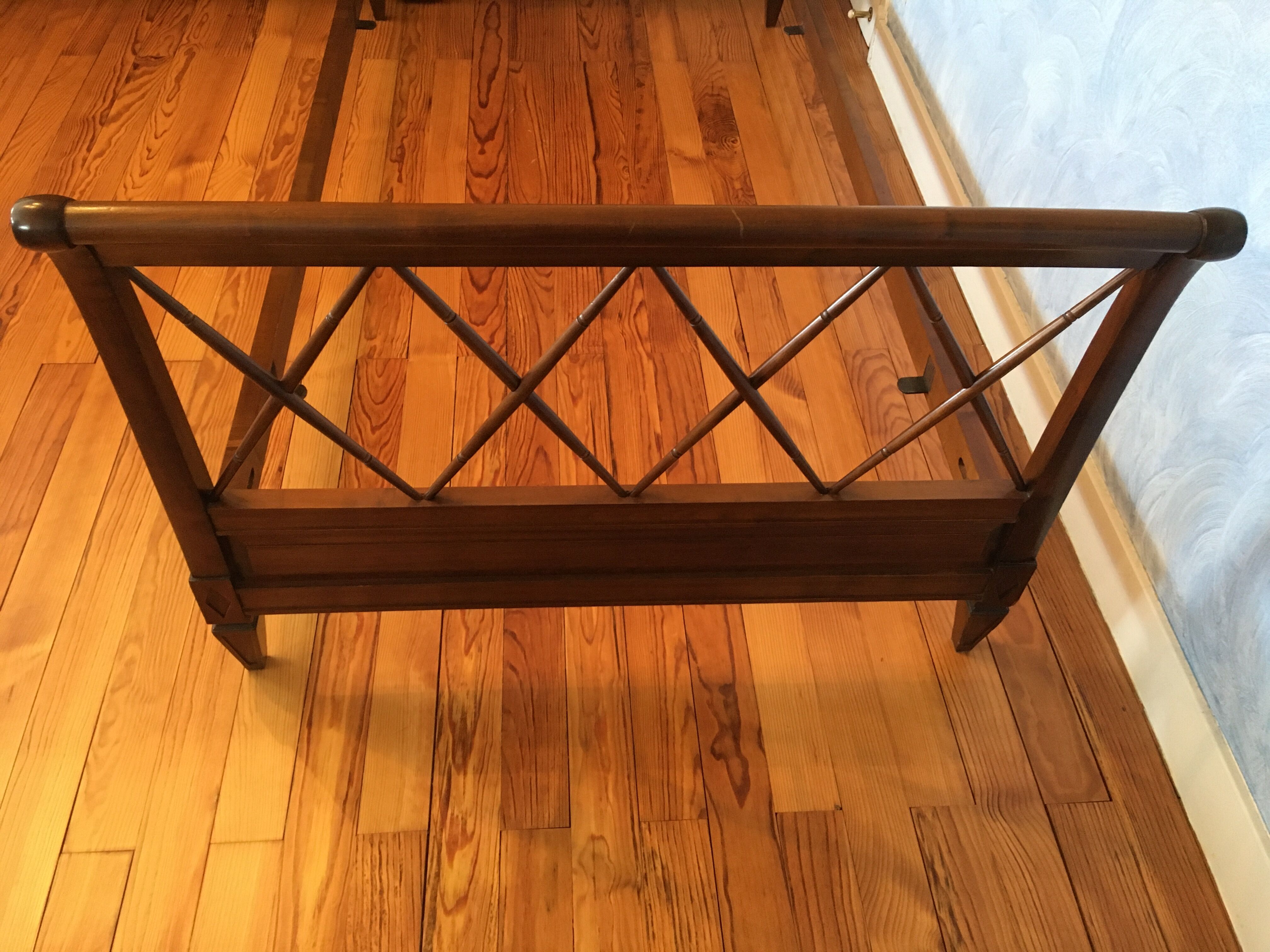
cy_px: 476
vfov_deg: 48.2
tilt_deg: -48.9
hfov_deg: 61.7
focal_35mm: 29
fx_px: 1064
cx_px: 635
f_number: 2.2
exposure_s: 1/25
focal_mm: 4.15
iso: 200
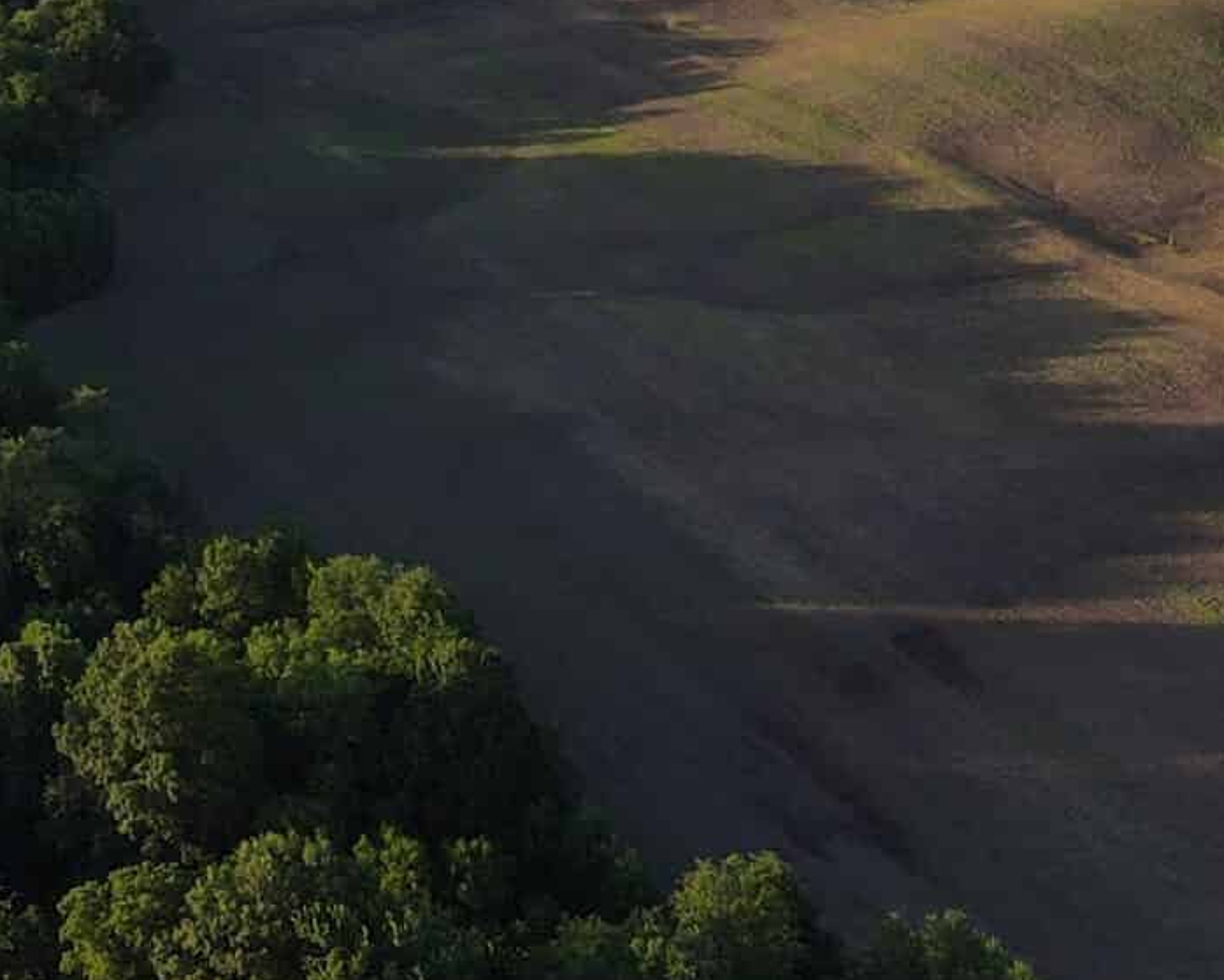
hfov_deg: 22.0
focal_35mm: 86
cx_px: 306
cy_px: -346
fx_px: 3116
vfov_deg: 16.7
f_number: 2.8
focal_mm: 4.5
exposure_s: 1/250
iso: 100
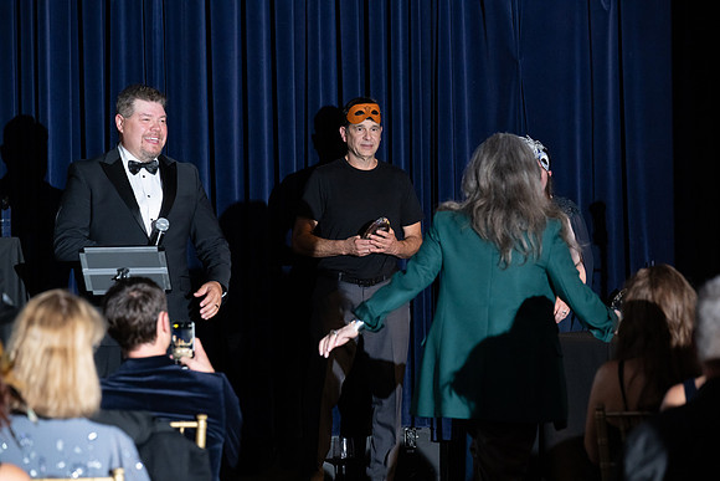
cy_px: 240
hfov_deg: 14.2
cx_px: 360
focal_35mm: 145
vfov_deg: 9.5
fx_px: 2901
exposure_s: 1/200
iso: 2500
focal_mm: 145
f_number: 5
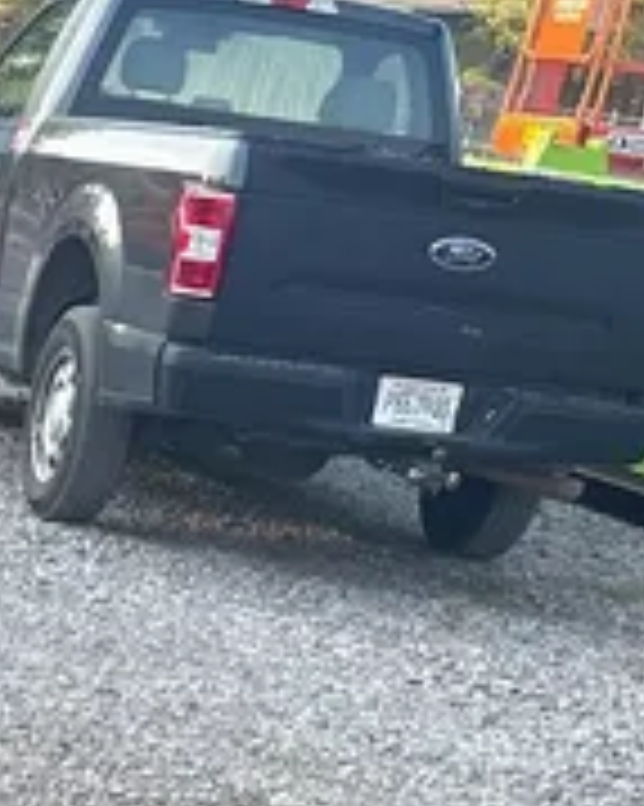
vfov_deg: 15.0
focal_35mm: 104
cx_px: -455
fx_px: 2480
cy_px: 1623
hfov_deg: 13.5
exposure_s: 1/405
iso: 50
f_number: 1.6
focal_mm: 5.96
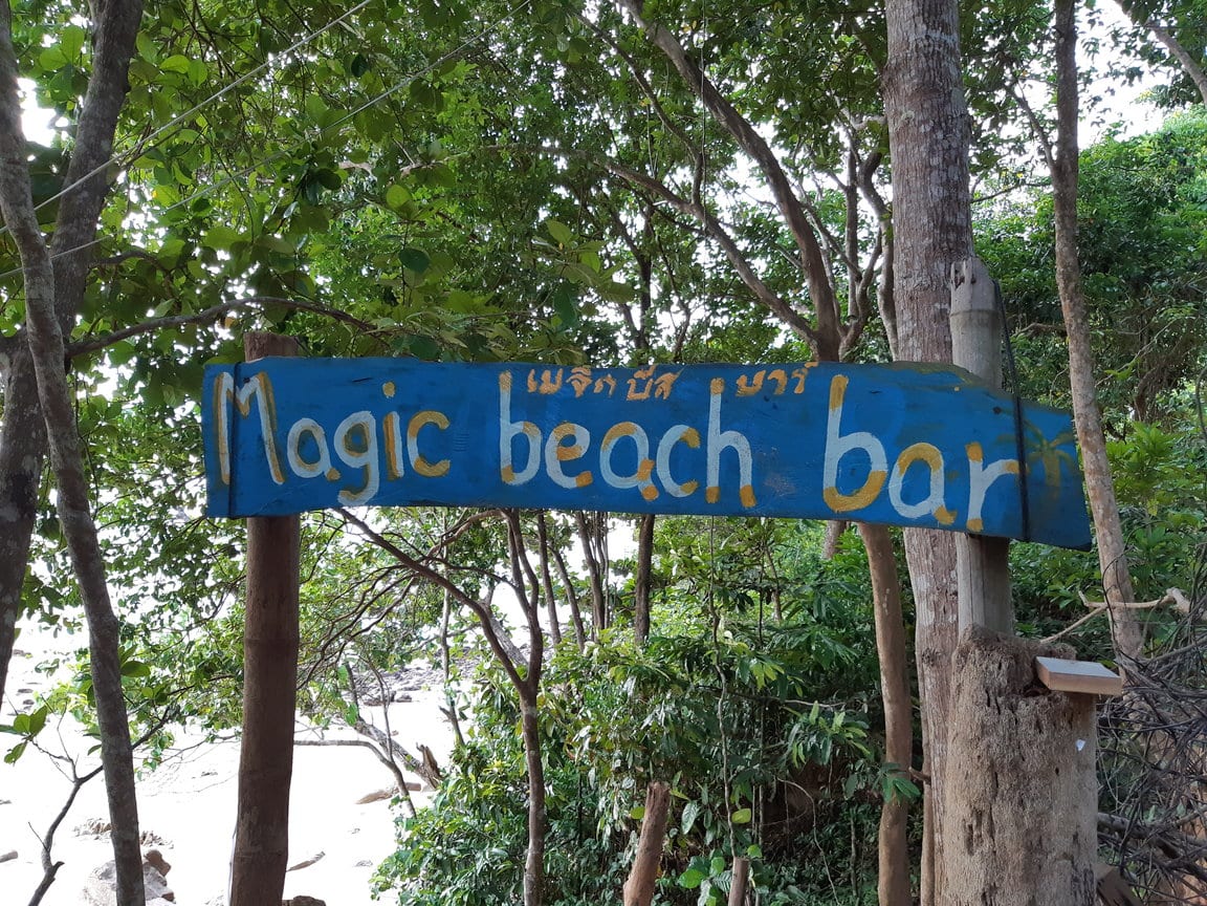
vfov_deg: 53.1
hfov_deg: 67.3
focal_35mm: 26
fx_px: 907
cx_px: 604
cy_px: 453
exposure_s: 1/100
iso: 80
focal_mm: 3.93
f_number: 1.7
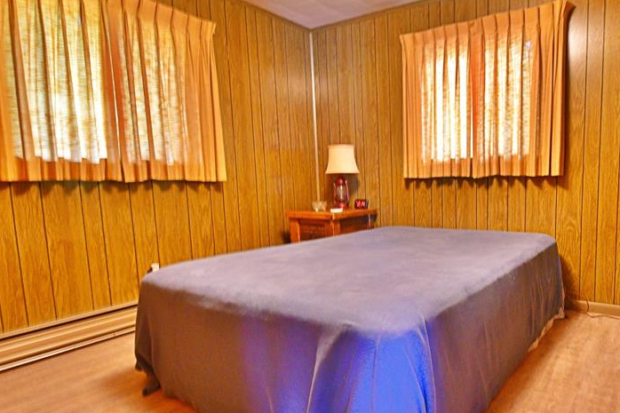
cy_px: 229
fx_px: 379
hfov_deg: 75.3
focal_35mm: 22
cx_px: 430
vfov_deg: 57.1
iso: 800
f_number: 5
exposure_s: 1/5
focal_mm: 10
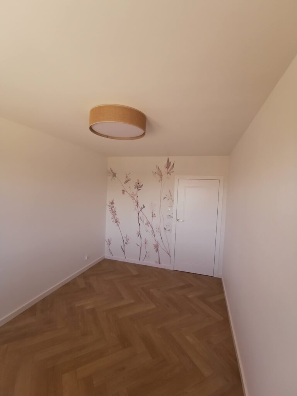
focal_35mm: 16
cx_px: 148
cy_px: 198
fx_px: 183
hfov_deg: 78.1
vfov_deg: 94.5
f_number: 2.2
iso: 100
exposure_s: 1/60
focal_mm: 2.35
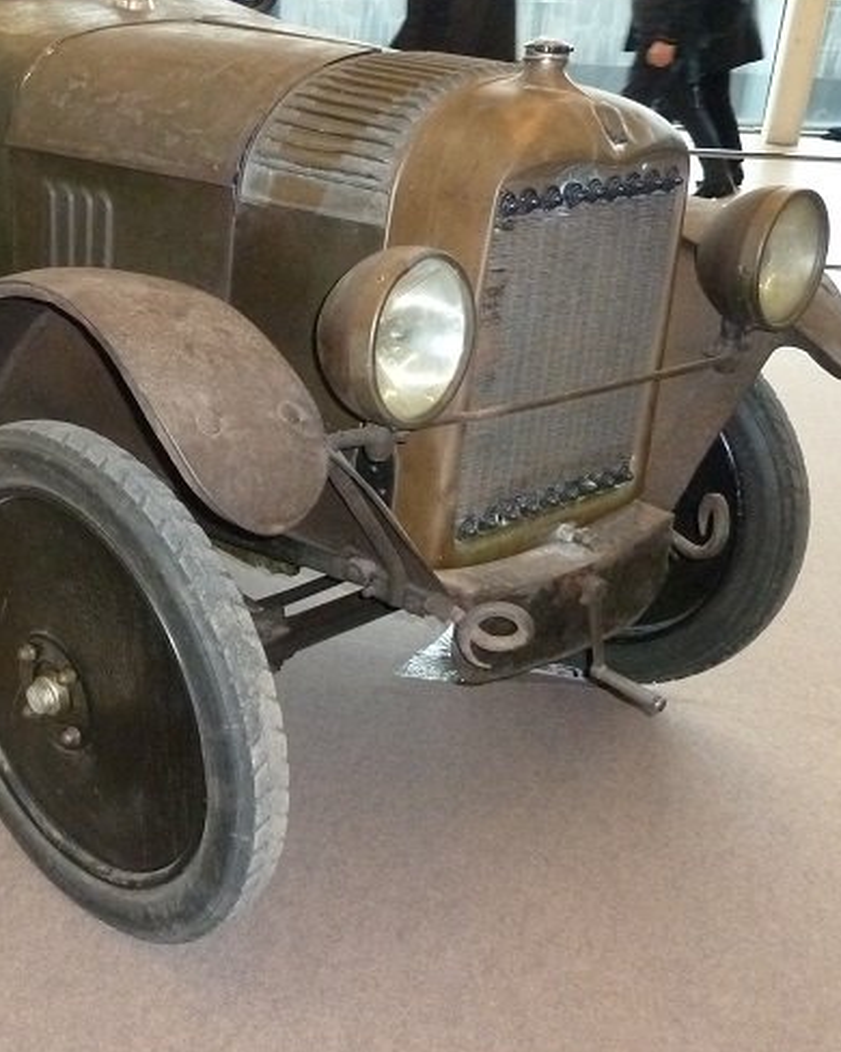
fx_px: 1245
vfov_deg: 45.7
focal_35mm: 40
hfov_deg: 34.5
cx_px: 30
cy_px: 444
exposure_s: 1/30
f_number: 3.3
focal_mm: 4.1
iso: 400
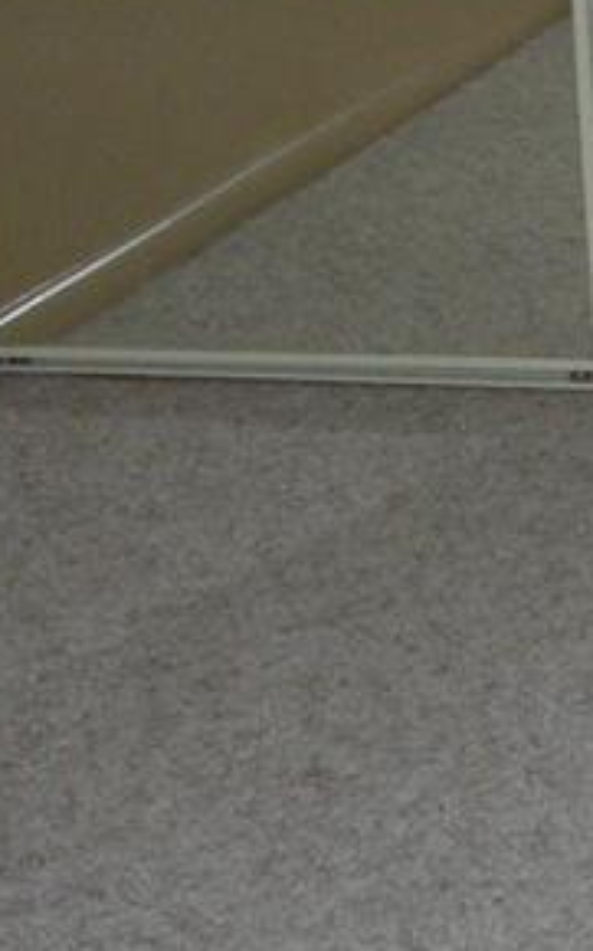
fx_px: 3391
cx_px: 1120
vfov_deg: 15.9
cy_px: 430
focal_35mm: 131
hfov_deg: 9.4
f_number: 3
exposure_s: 1/60.1
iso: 180
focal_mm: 5.8
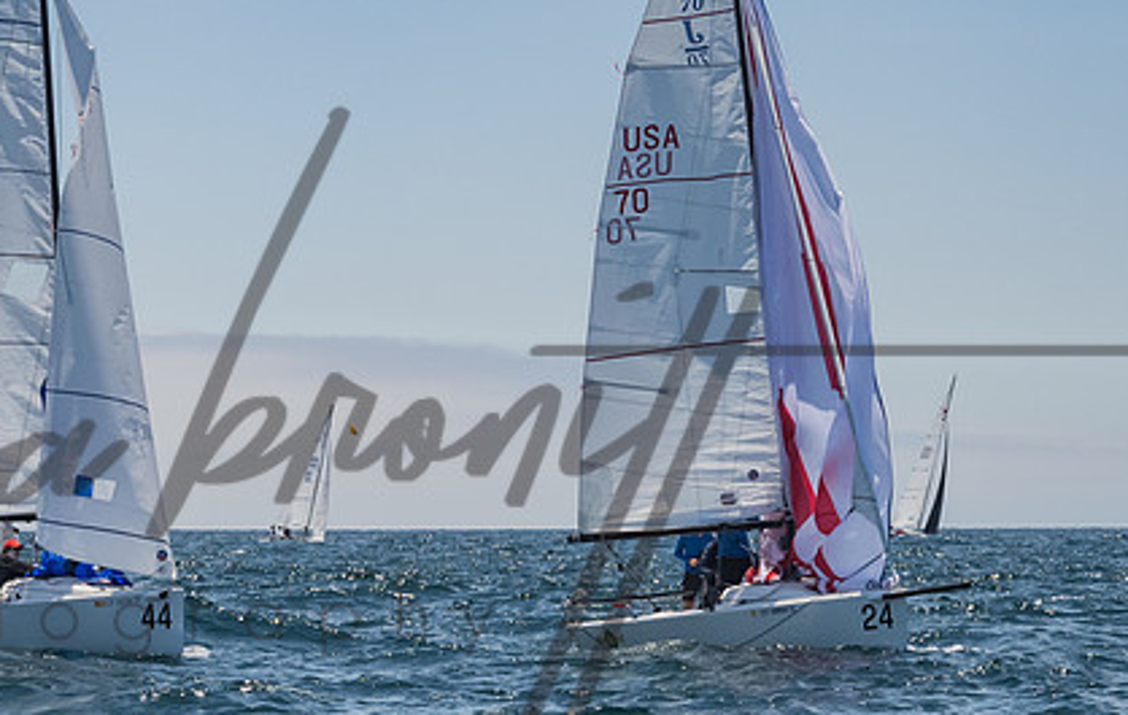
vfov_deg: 7.4
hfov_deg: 11.6
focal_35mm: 179
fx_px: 5525
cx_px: 424
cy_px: 521
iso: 640
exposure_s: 1/1250
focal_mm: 72
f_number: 14
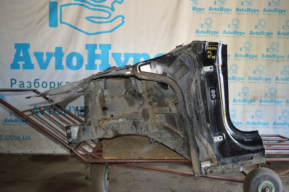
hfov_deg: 57.3
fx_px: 265
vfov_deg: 39.9
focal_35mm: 33
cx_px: 144
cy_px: 96
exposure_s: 1/60
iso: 720
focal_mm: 22
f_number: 3.8
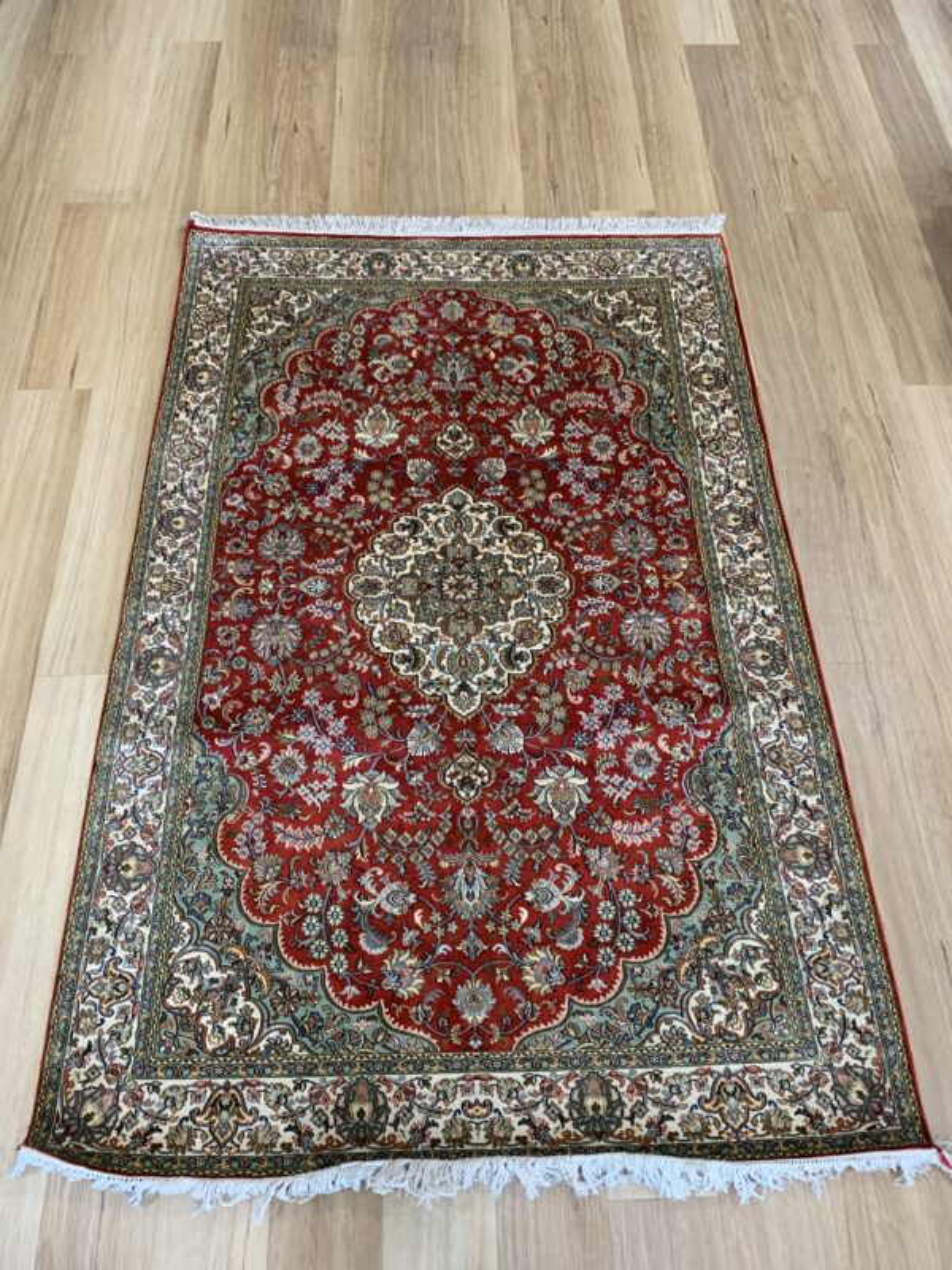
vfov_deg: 67.3
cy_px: 635
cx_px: 476
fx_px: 953
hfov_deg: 53.1
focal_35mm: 26
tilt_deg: -60.9
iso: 100
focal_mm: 4.25
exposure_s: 1/69
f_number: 1.8
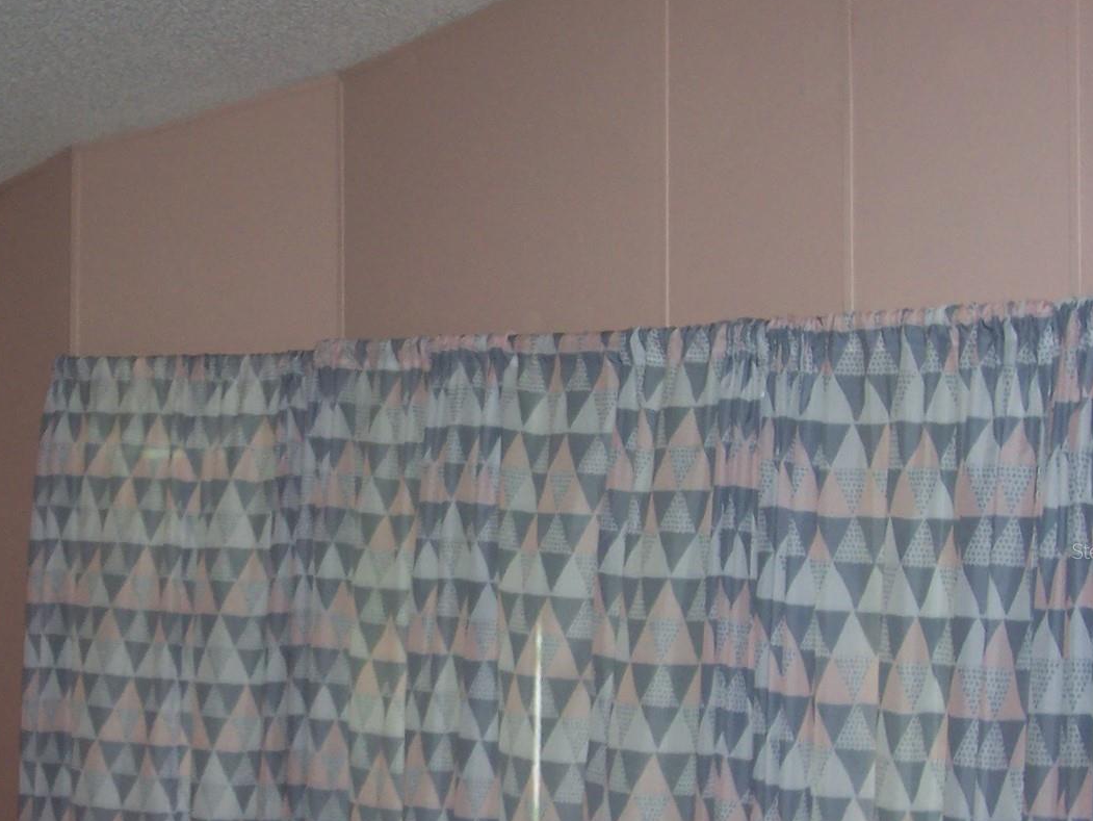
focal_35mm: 70
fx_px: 2211
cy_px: 550
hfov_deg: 27.5
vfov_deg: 20.9
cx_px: 338
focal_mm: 7
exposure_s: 1/60
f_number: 3
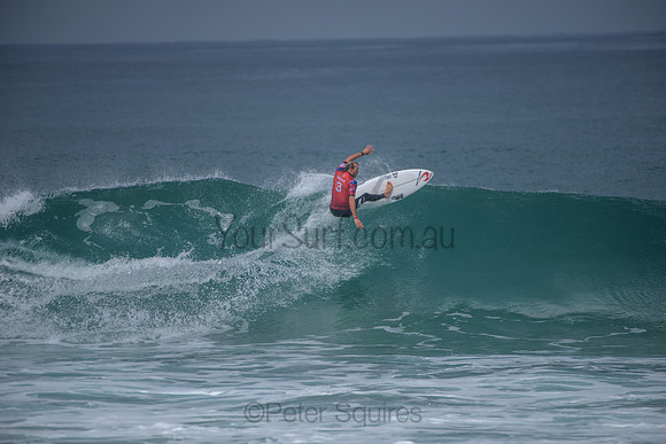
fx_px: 9252
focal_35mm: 500
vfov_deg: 2.8
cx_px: 333
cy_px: 222
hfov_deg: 4.1
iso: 160
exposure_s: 1/2000
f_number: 5.6
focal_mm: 500
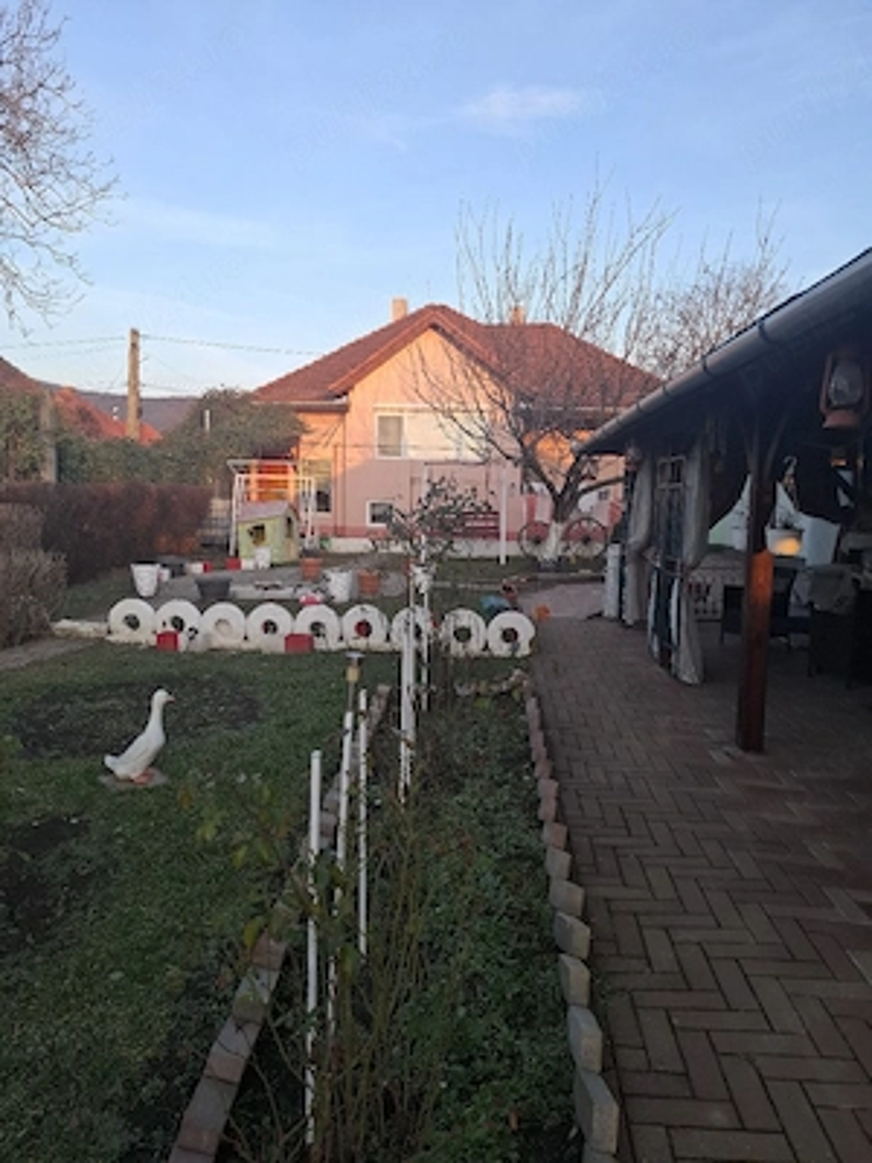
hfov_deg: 58.9
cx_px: 436
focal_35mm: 23
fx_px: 773
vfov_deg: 73.9
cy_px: 582
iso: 50
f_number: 1.8
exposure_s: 1/250
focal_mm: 5.54
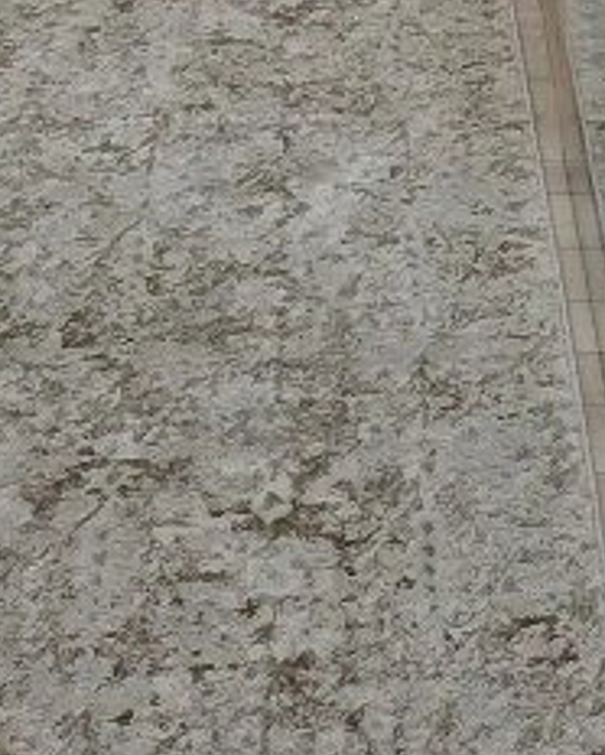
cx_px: 507
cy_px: -789
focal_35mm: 129
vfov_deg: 12.9
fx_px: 2884
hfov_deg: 11.9
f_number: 1.7
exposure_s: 1/101
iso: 640
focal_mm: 6.3
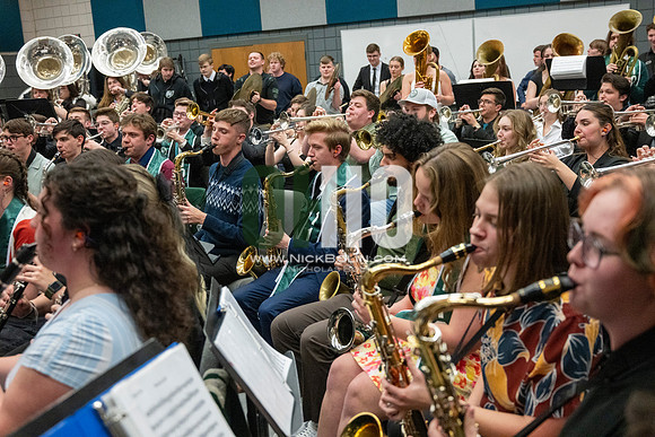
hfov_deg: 46.4
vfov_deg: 31.9
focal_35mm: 42
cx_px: 328
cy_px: 218
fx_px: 764
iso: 10000
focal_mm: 42
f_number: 4
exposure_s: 1/500
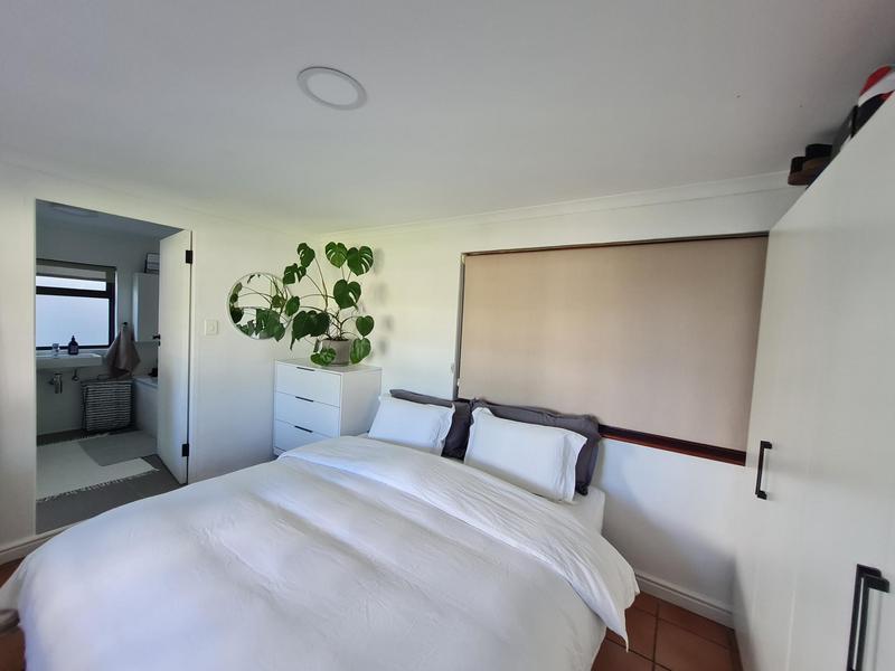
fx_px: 336
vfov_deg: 89.9
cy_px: 336
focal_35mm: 13
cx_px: 448
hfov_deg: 106.2
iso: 100
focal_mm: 1.74
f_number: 2.2
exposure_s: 1/50
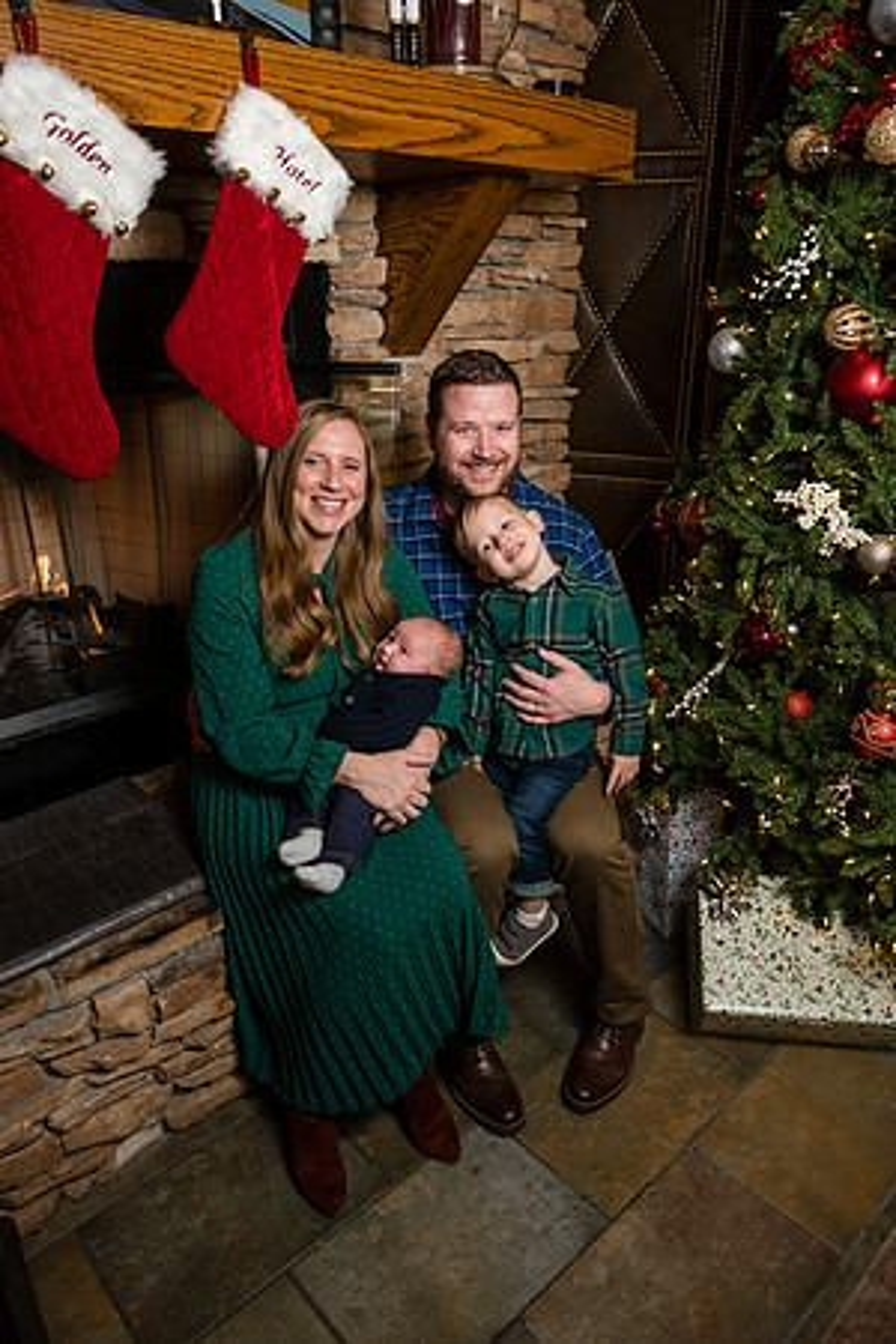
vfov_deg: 73.7
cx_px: 448
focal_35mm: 24
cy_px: 672
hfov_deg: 53.1
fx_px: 896
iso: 640
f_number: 4
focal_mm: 24
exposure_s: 1/80
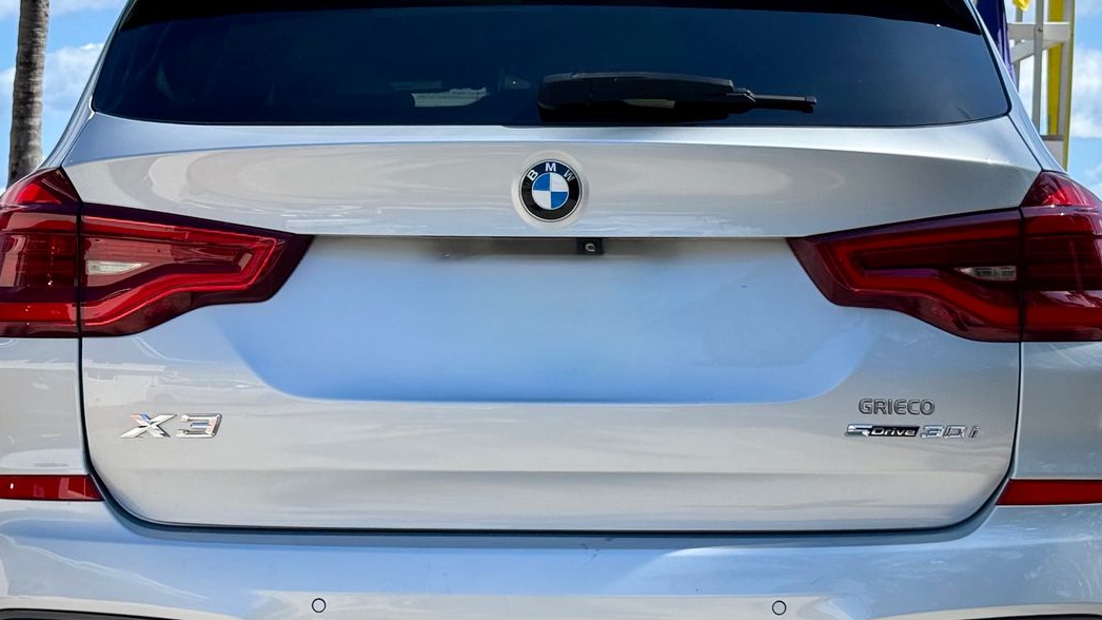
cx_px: 510
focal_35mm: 80
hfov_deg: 26.5
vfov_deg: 15.1
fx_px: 2337
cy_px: 309
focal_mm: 6.76
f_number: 1.78
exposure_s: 1/3704
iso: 80
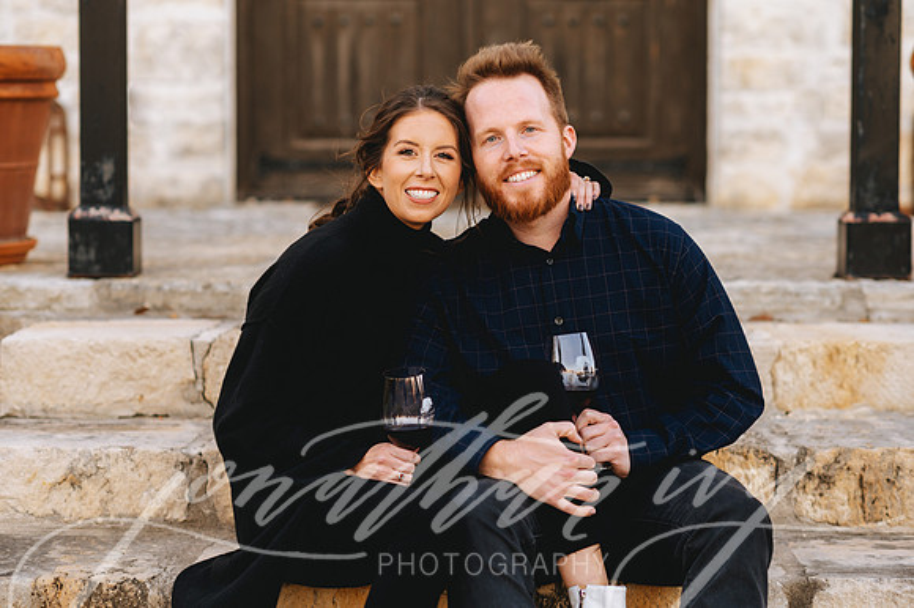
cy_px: 304
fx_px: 2157
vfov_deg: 16.1
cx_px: 457
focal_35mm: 85
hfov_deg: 23.9
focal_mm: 85
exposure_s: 1/200
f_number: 2.5
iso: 200
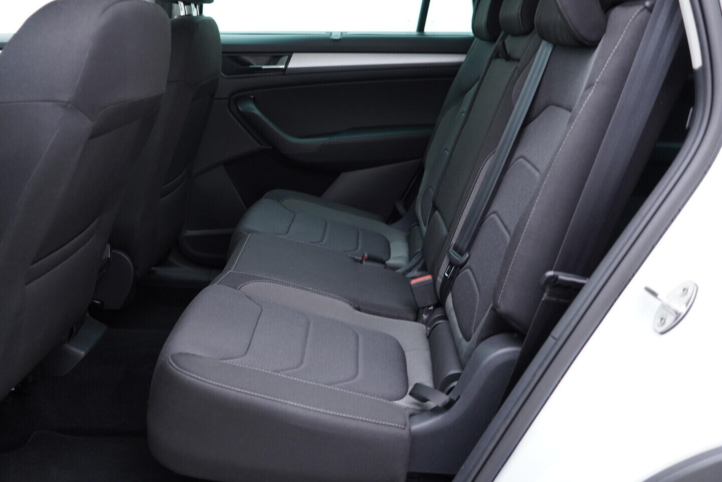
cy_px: 241
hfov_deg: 53.1
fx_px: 722
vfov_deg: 36.9
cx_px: 361
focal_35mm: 36
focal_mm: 24
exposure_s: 1/40
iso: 320
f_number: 2.8
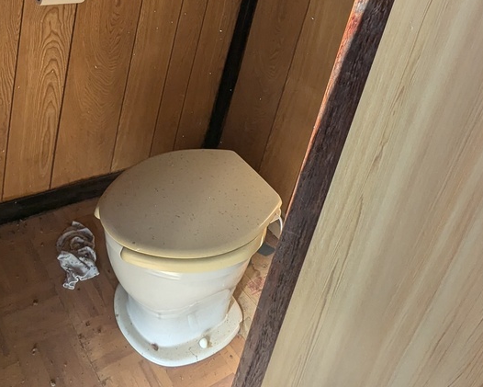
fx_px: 543
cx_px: 174
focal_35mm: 38
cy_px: -25
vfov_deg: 34.5
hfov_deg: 47.4
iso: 69
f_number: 2.2
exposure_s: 1/233
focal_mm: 2.35
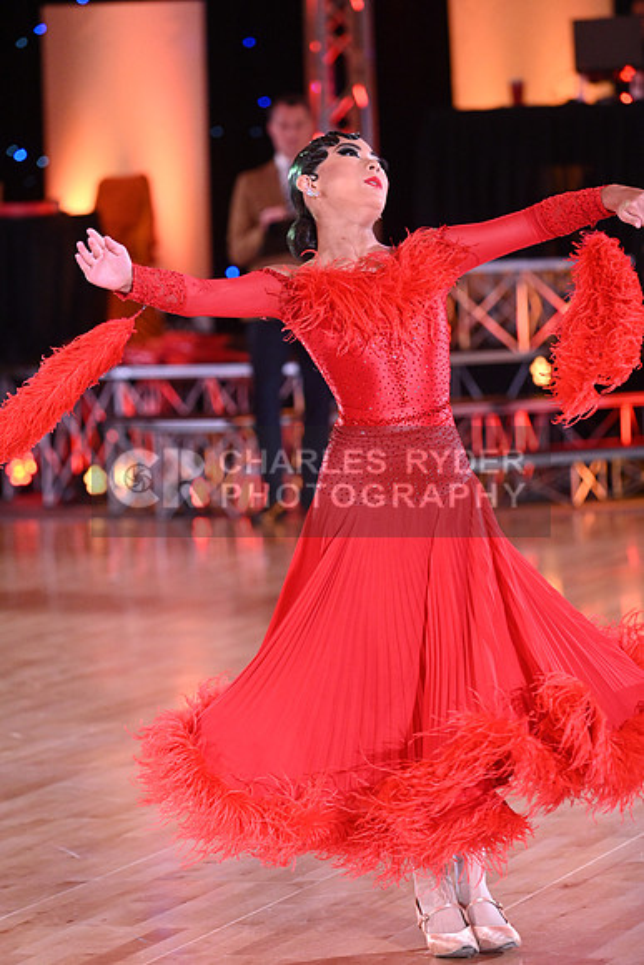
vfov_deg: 11.7
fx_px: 4693
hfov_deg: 7.9
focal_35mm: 175
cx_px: 322
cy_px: 482
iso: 5000
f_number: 5
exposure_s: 1/400
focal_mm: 175
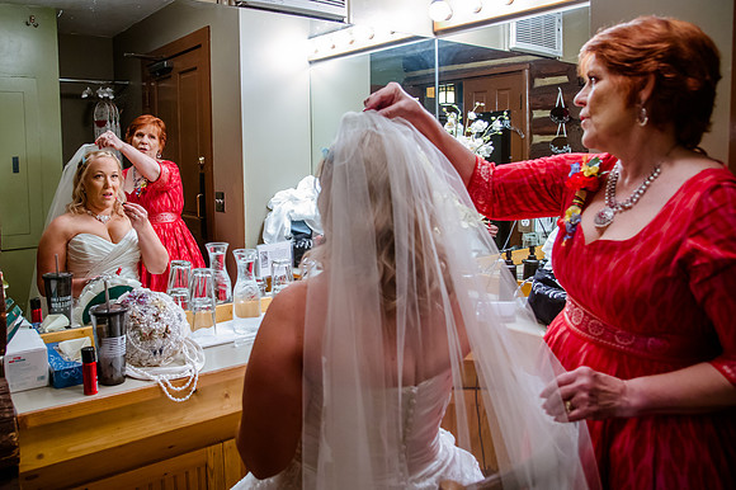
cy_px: 211
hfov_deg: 65.2
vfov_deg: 46.2
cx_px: 311
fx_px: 572
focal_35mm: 28
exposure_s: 1/80
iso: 2500
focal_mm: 24
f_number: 4
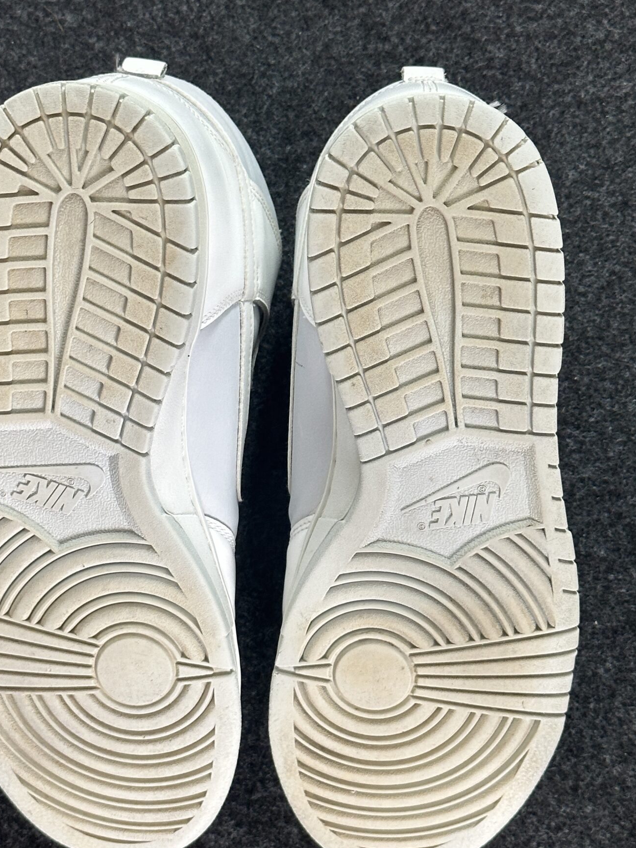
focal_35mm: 71
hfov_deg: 20.7
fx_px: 1740
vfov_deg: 27.4
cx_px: 255
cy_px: 476
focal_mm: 6.86
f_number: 1.78
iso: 200
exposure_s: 1/50
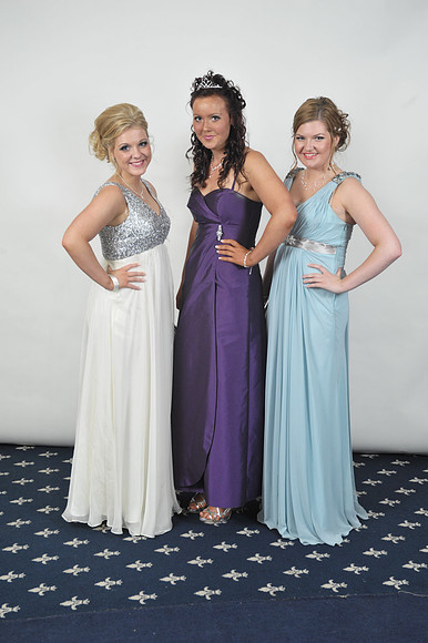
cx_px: 214
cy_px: 322
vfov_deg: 39.6
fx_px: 893
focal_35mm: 50
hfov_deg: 27.0
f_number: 7.1
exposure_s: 1/160
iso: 1000
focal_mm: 50
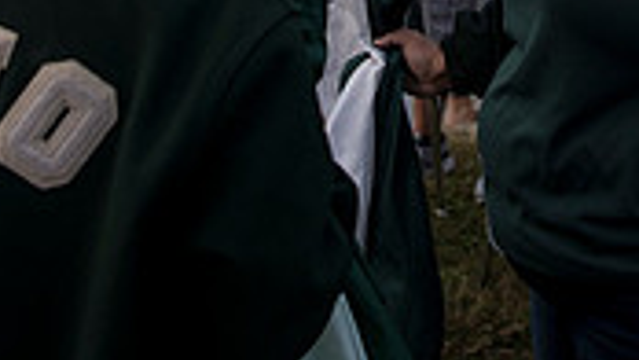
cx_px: 507
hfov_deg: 24.9
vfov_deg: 13.2
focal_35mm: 84
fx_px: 1424
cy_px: -248
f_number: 2.8
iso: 250
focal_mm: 24
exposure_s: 1/2000
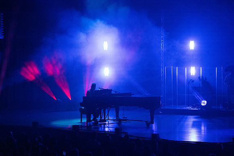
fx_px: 904
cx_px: 117
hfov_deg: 14.8
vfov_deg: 9.9
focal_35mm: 139
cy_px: 78
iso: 16000
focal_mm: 139
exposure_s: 1/320
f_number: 10
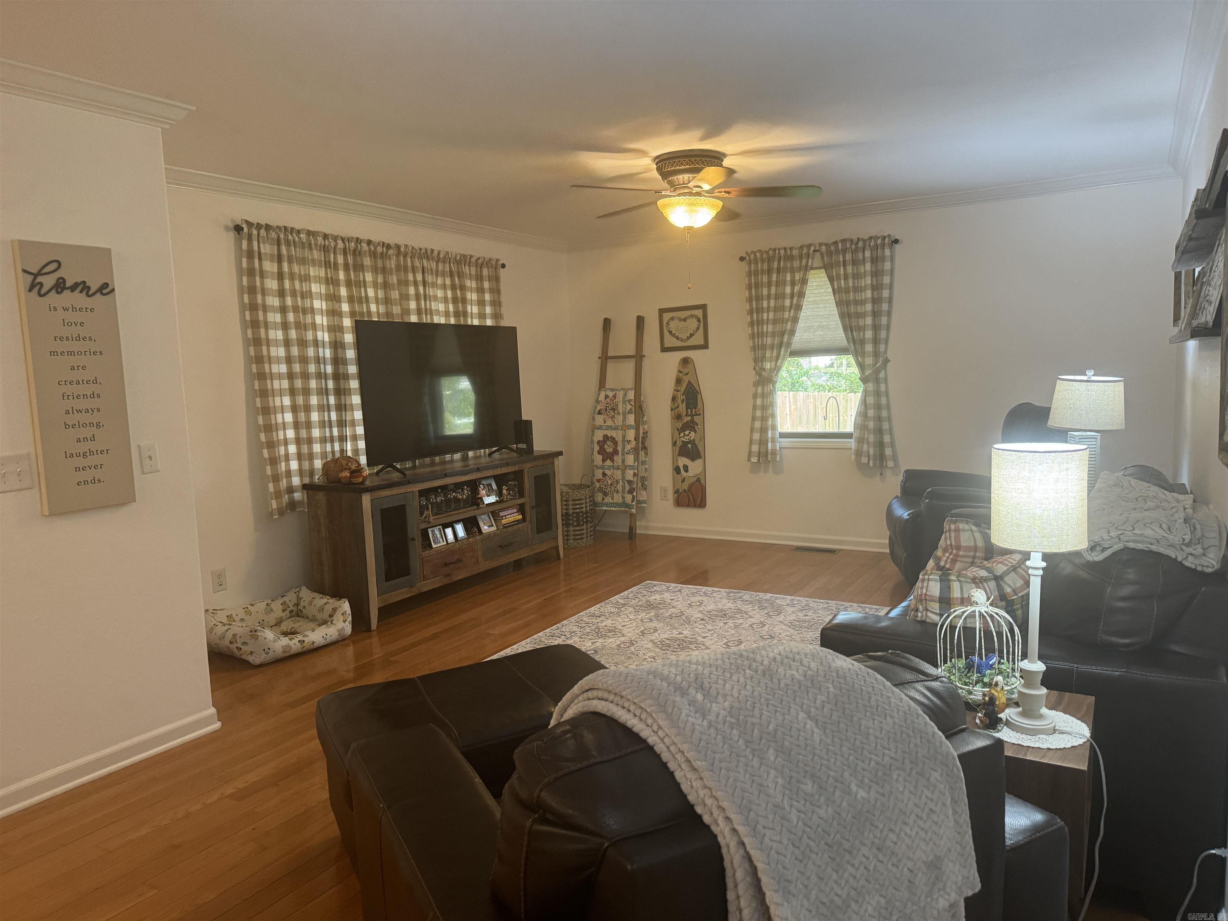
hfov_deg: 71.6
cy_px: 460
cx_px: 614
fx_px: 851
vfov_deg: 56.8
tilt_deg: -6.5
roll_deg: +2.8
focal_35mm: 24
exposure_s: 1/60
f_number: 1.78
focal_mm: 6.76
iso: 320
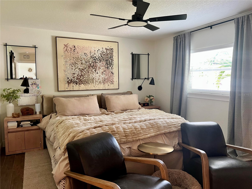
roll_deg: +0.4
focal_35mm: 26
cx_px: 126
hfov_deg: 67.3
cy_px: 94
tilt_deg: -4.8
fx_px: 189
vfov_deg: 53.1
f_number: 1.5
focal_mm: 5.7
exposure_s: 1/60
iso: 160
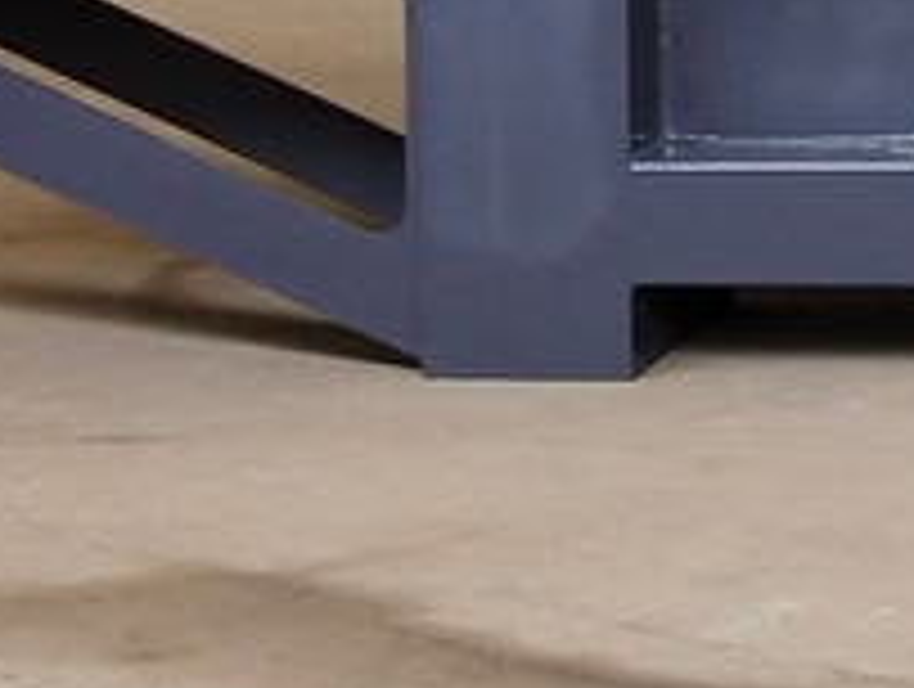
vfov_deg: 8.1
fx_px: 4682
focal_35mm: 177
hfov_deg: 10.6
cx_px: 1517
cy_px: -612
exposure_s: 1/100
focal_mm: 3.95
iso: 247
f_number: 1.8
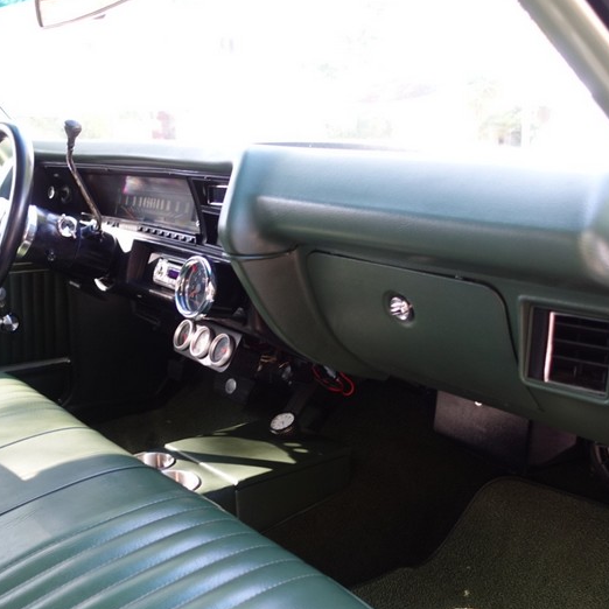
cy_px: 341
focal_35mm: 40
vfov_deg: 41.8
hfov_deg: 41.4
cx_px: 212
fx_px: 796
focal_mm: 9.4
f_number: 2
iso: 125
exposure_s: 1/30
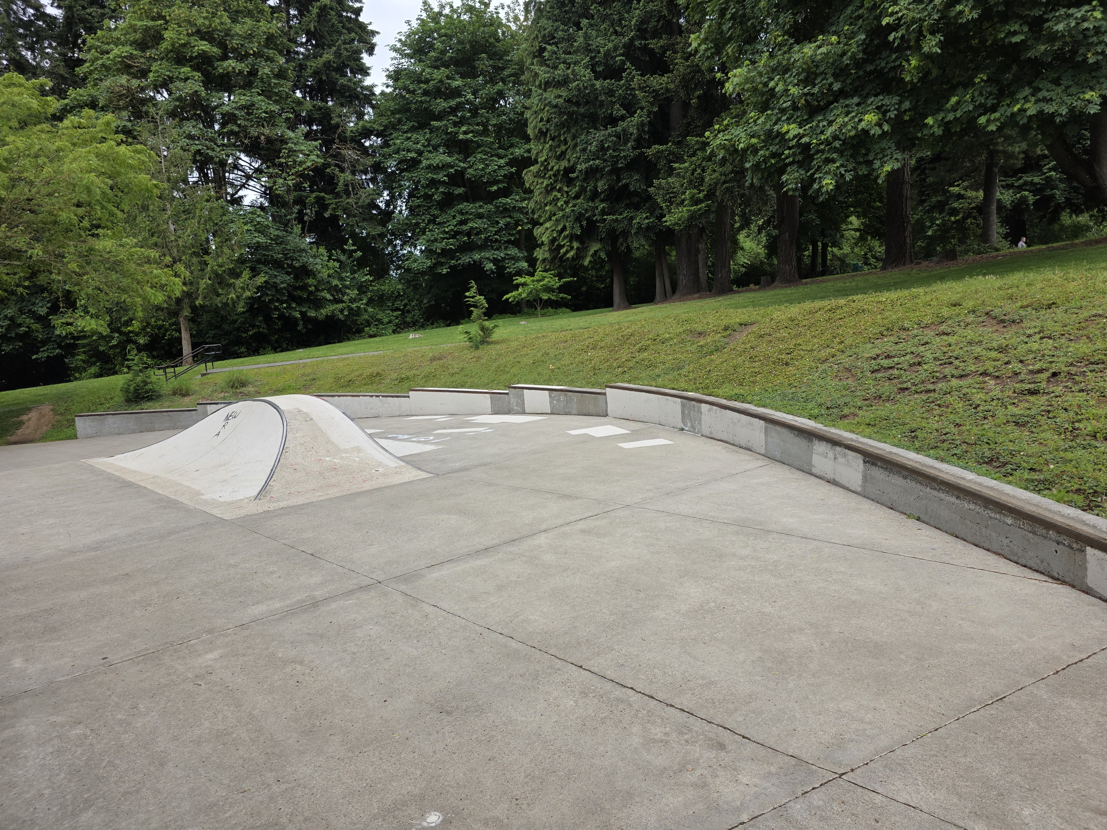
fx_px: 736
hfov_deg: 73.9
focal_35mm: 23
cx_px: 554
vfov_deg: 58.9
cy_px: 415
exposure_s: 1/2686
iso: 80
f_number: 1.7
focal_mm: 6.3
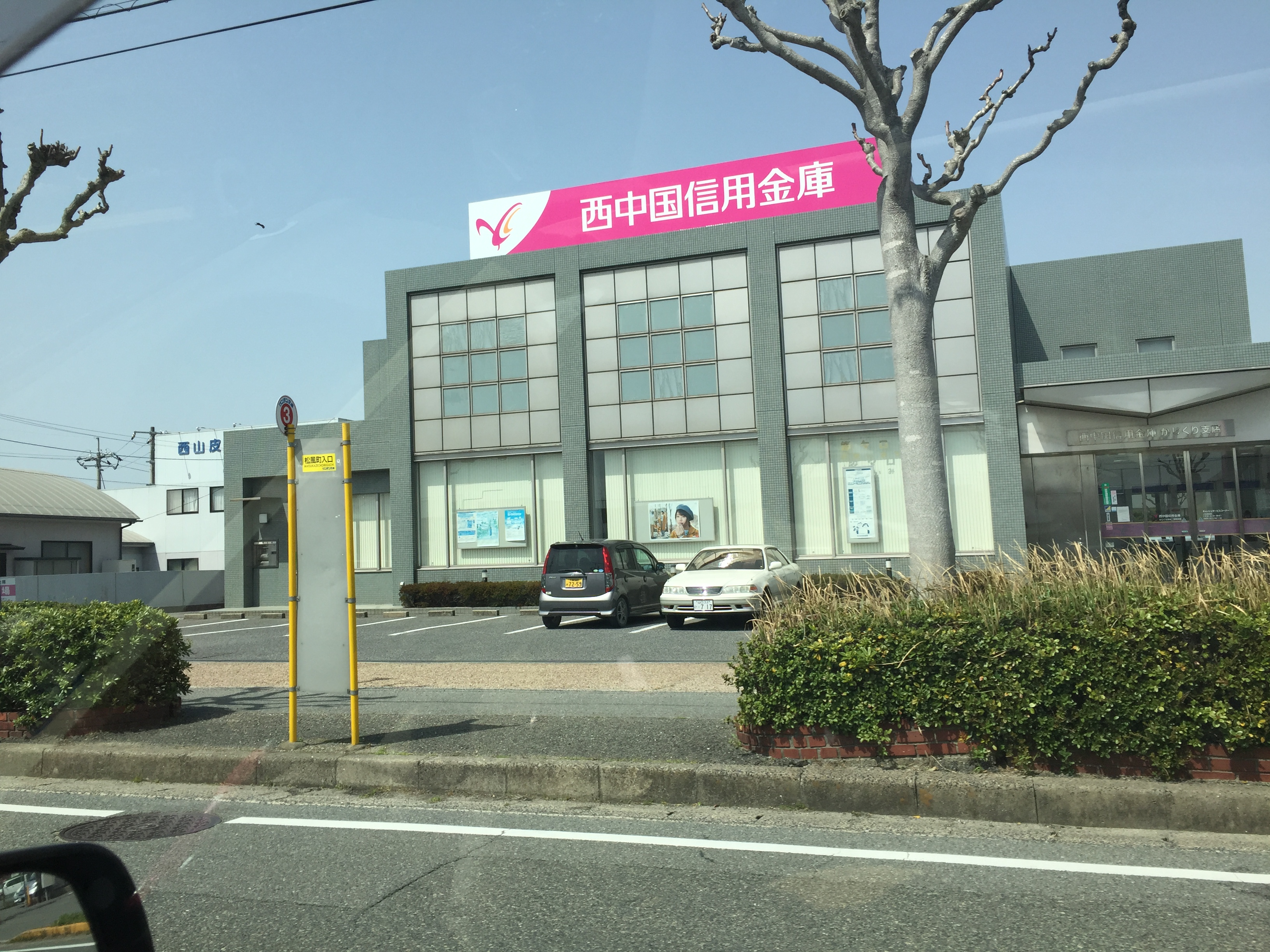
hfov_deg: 61.7
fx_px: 1064
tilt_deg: +5.2
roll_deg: +4.1
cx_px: 635
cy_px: 476
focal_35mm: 29
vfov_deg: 48.2
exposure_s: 1/1582
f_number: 2.2
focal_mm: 4.15
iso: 32
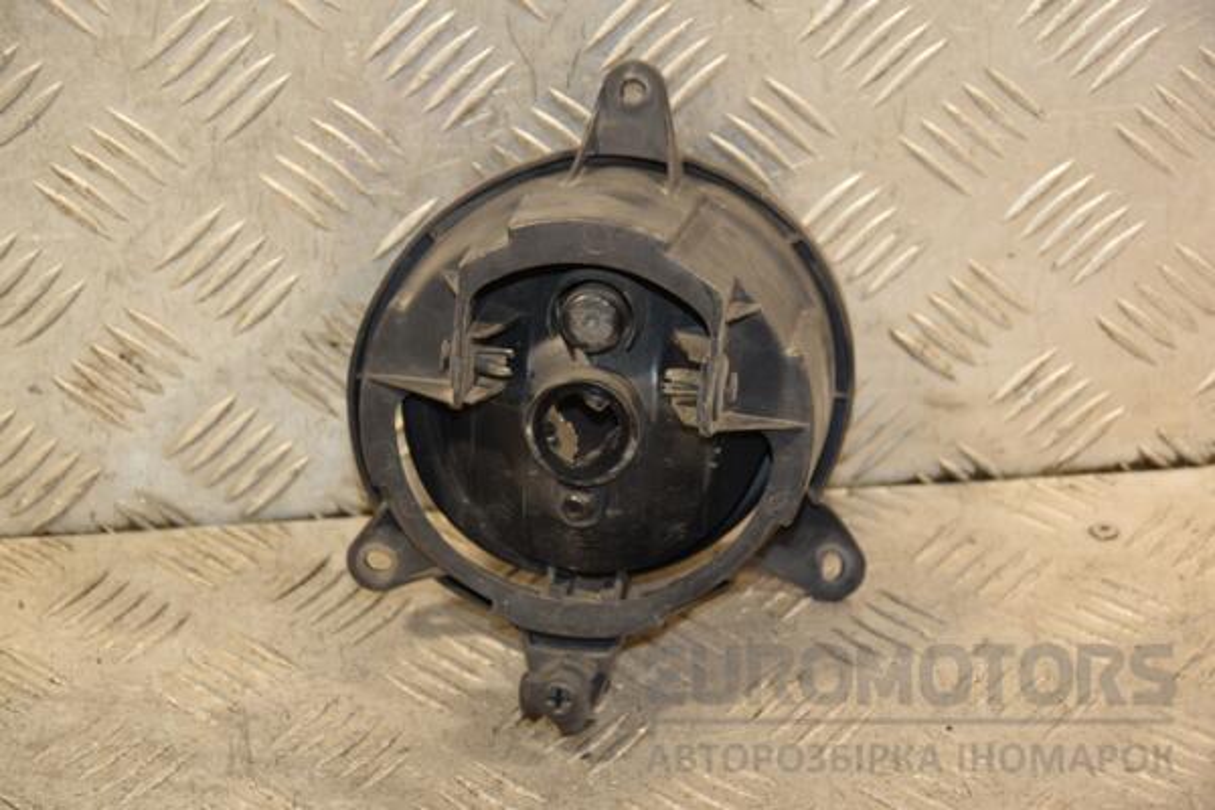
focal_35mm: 112
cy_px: 405
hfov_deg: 18.2
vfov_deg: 12.2
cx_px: 608
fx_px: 3797
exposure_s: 1/80
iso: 800
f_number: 5.3
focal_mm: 75
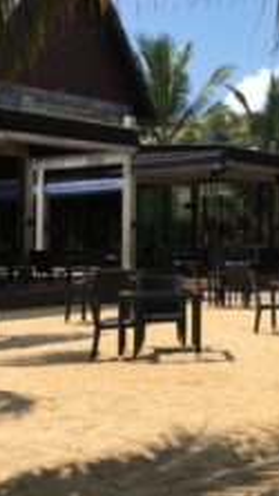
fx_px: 841
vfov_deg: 32.7
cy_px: 197
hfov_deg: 18.3
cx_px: 281
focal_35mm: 64
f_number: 2.2
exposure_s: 1/1261
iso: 25
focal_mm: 4.15
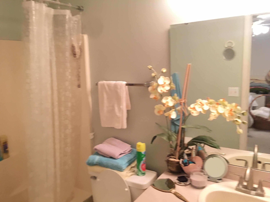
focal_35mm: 29
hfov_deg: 61.7
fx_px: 226
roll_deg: +2.0
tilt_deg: -7.4
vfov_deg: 48.2
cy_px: 101
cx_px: 135
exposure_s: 1/15
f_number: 2.2
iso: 100
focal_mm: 4.15
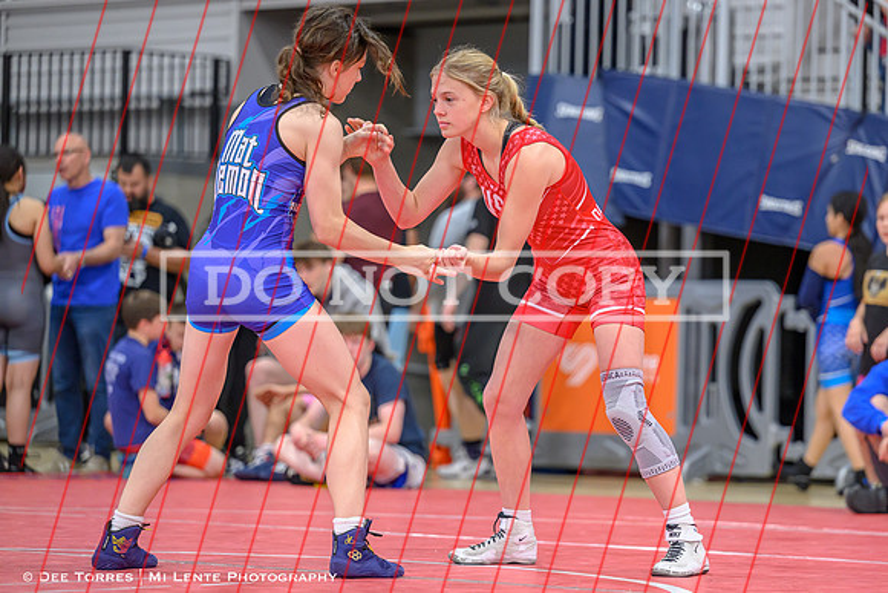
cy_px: 299
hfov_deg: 13.8
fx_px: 3660
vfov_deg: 9.3
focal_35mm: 148
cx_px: 507
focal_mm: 130
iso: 2800
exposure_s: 1/640
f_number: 2.8
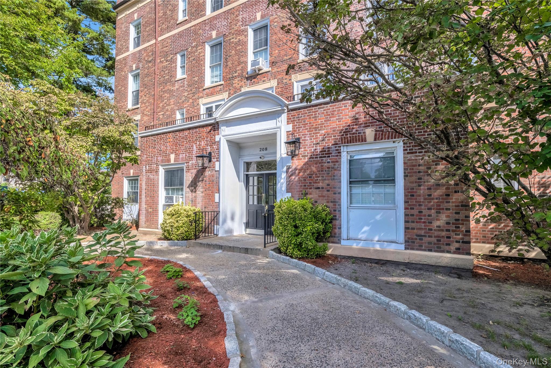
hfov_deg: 95.0
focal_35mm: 16
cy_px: 184
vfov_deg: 72.0
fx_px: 253
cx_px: 276
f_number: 9
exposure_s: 1/400
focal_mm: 16.5
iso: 320
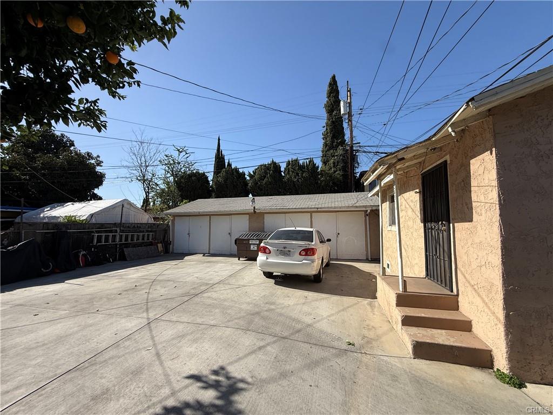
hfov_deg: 102.1
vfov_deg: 85.7
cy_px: 208
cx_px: 276
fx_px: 224
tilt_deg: +4.7
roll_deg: -0.5
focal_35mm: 14
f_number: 2.2
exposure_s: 1/2237
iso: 50
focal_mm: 2.22
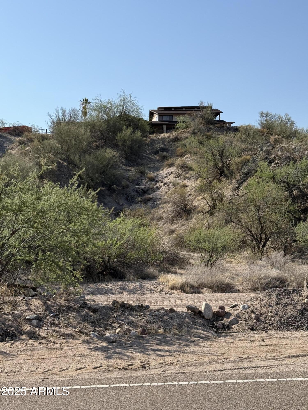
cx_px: 154
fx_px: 569
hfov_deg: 30.3
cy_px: 205
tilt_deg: +1.8
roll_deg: +3.2
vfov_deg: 39.7
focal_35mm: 48
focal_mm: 6.76
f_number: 1.78
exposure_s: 1/4587
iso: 64
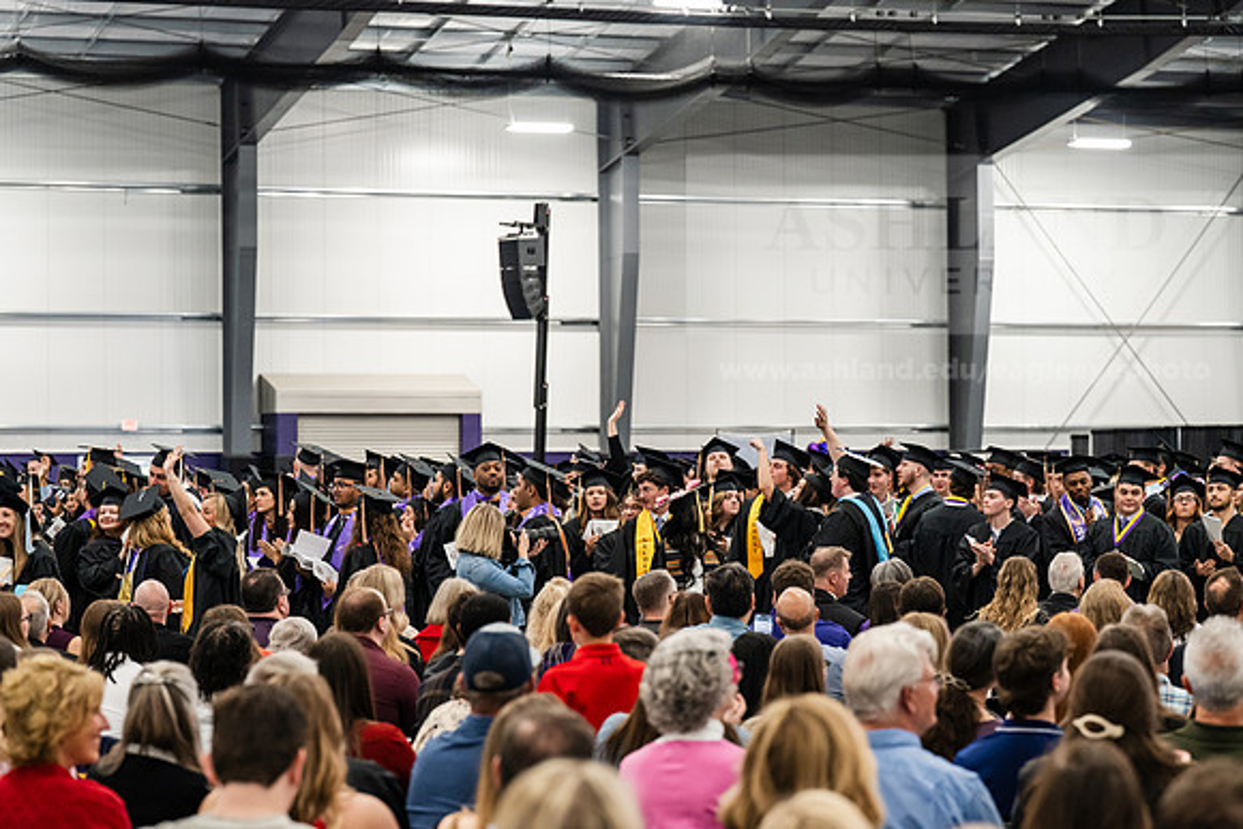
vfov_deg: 13.8
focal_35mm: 99
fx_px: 3419
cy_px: 414
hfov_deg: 20.6
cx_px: 622
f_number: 4
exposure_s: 1/200
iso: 3200
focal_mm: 99
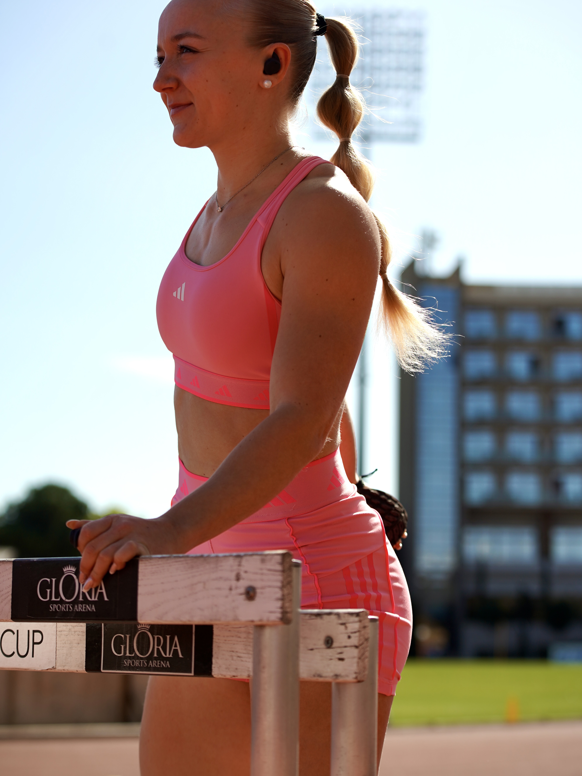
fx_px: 1860
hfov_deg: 17.8
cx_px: 289
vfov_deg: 23.6
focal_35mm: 83
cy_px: 357
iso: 100
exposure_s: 1/1250
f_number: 4.5
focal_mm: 76
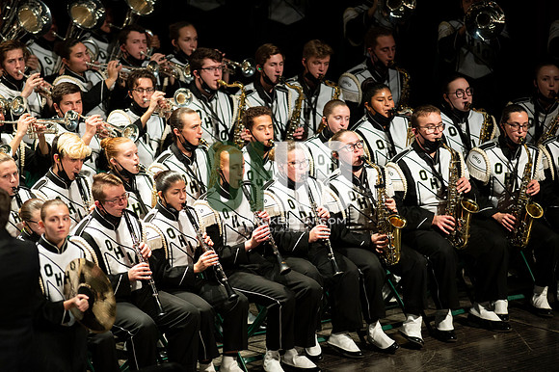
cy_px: 186
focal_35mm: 300
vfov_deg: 4.6
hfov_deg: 6.9
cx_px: 280
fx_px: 4655
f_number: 2.8
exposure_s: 1/500
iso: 3200
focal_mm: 300
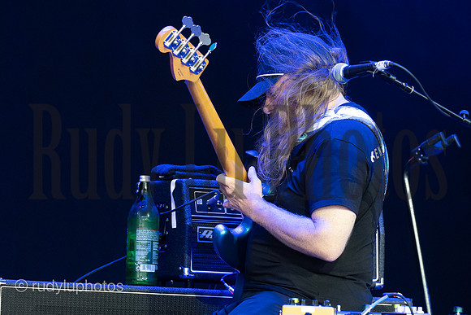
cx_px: 217
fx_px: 4231
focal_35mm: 323
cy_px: 158
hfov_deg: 6.4
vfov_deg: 4.3
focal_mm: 200
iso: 3200
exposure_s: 1/200
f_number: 4
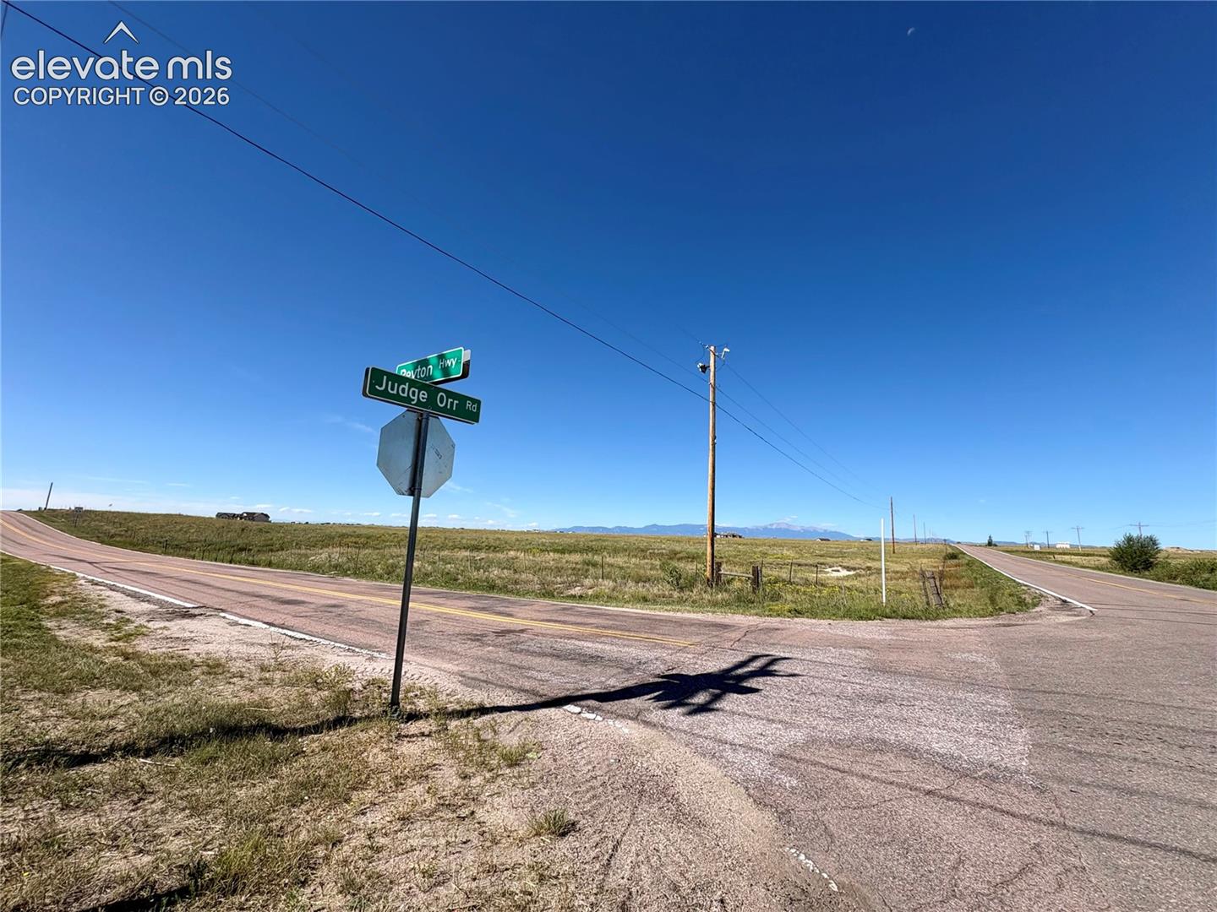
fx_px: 492
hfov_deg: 102.1
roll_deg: -2.7
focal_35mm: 14
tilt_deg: +8.8
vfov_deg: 85.7
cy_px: 456
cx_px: 608
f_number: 2.2
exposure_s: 1/2494
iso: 50
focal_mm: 2.22
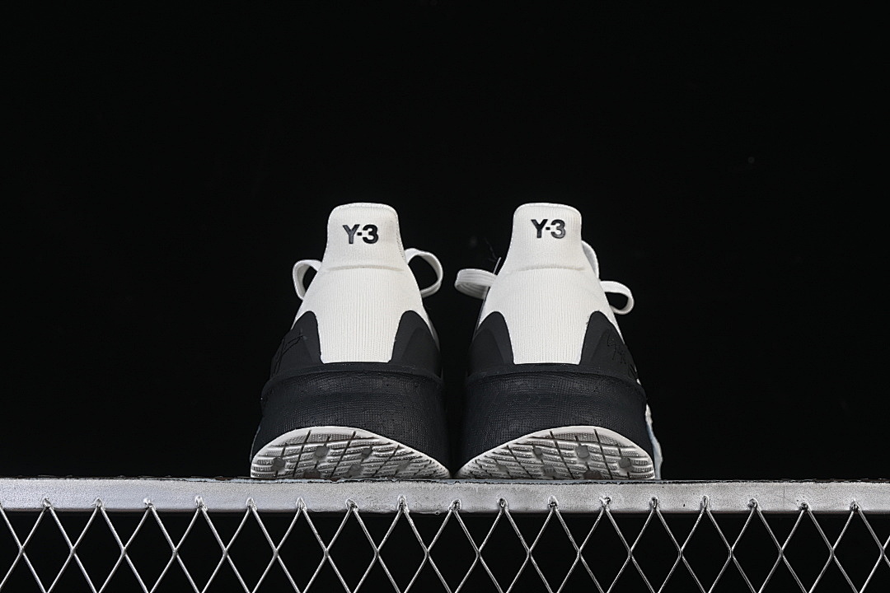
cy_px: 296
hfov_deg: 27.0
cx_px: 445
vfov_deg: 18.2
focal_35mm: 75
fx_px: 1854
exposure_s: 1/80
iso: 160
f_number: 8
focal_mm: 50
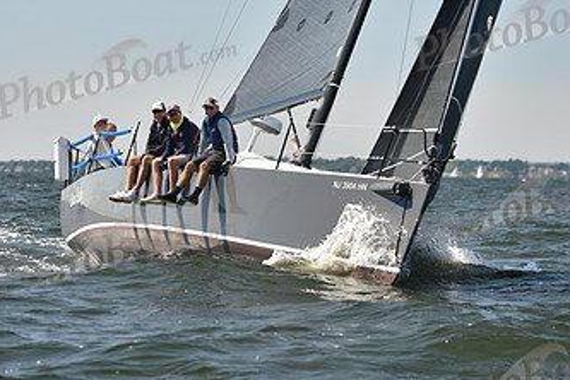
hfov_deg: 10.2
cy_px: 140
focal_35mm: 202
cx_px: 327
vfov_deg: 6.8
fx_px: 3198
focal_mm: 116
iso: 250
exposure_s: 1/1000
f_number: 3.2
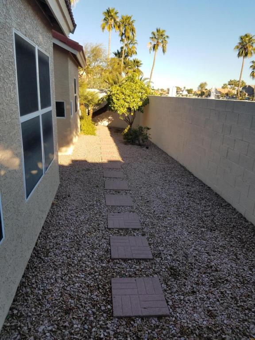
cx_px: 128
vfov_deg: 67.3
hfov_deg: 53.1
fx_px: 255
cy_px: 170
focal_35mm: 26
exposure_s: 1/900
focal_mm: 4.2
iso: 40
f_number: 1.7
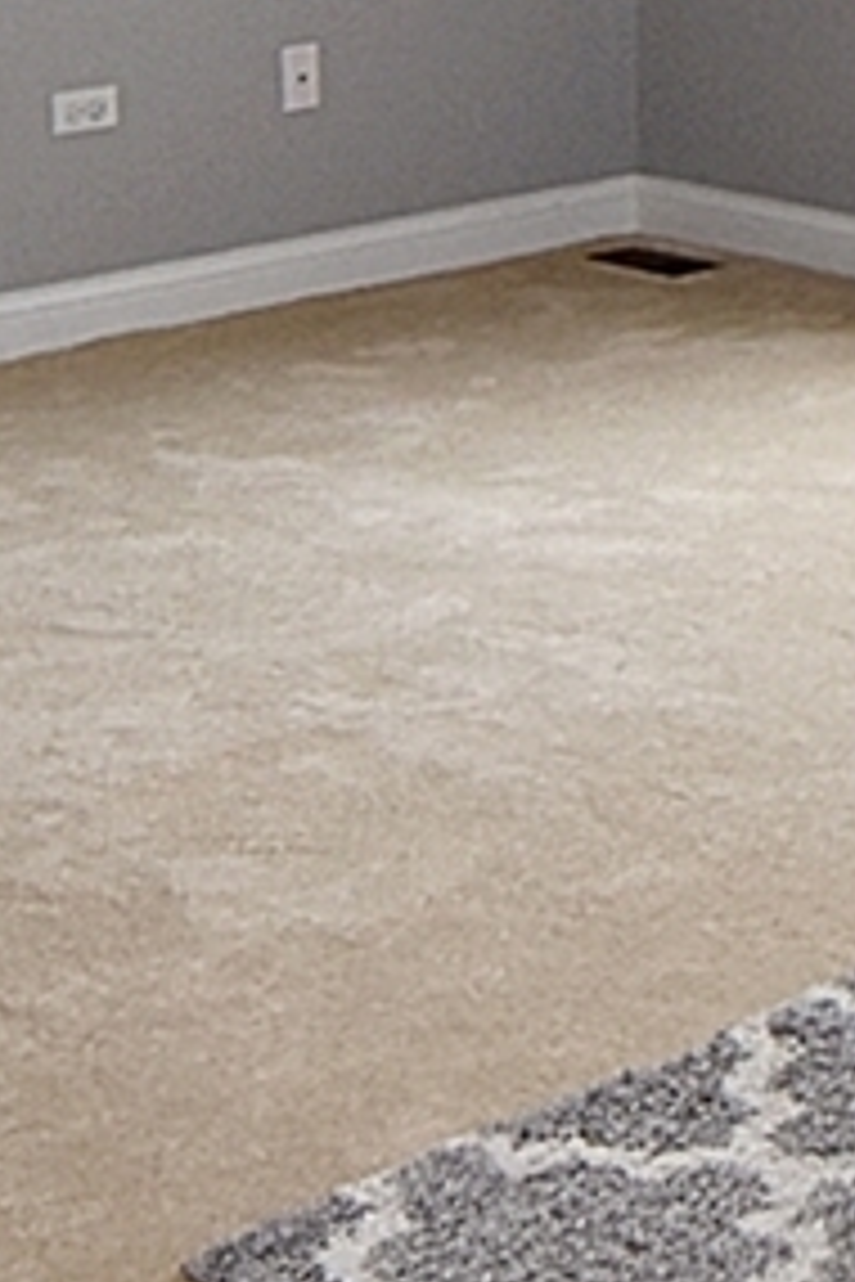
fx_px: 3343
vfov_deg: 19.7
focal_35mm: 94
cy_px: -445
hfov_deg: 13.2
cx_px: 1498
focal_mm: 11
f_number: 5.6
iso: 560
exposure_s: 1/125
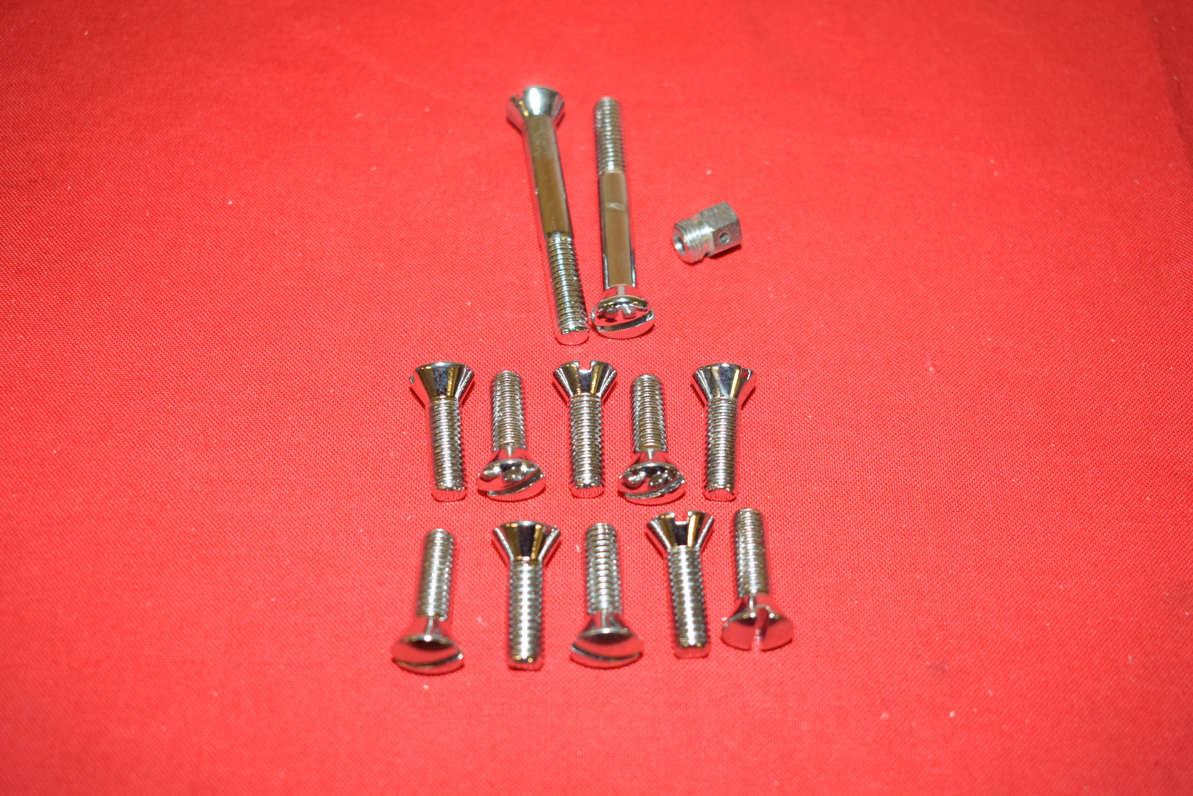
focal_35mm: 42
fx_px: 1392
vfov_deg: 31.9
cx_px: 596
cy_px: 398
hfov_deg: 46.4
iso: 1250
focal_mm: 28
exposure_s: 1/200
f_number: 5
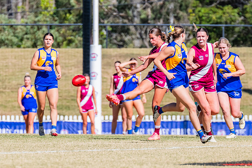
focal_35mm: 777
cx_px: 148
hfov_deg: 2.7
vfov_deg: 1.8
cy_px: 105
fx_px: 5441
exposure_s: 1/1600
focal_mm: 420
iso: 800
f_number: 10
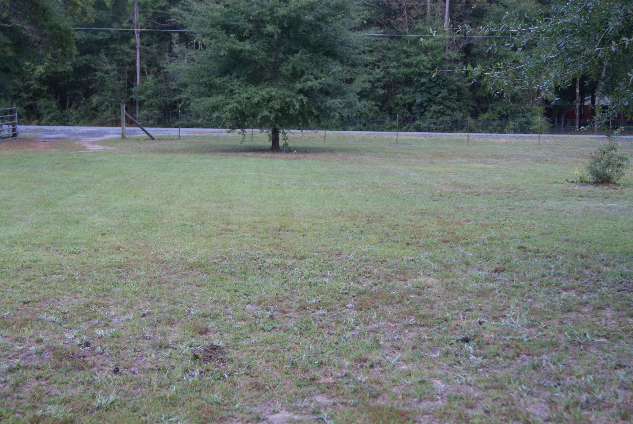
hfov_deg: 37.8
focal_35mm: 52
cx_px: 316
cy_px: 212
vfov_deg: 25.8
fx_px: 924
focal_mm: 35
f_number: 5
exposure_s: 1/60
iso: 250
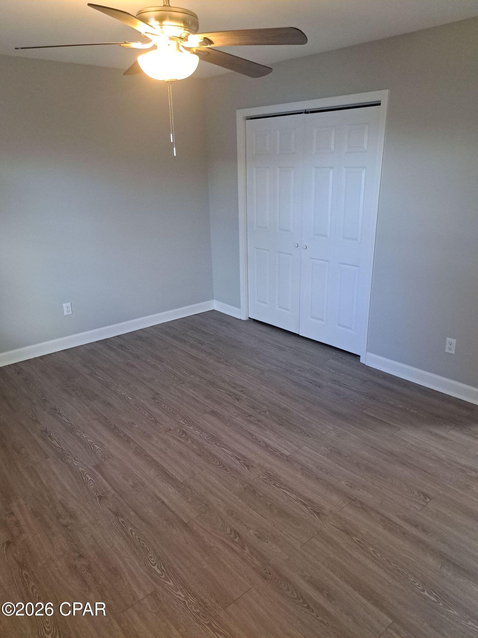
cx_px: 239
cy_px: 319
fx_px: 442
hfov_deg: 56.8
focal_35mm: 24
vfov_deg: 71.6
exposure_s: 1/40
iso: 387
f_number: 1.8
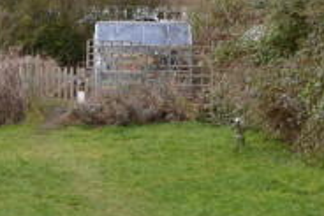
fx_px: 865
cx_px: 172
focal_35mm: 96
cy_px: 143
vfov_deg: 14.3
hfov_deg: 21.2
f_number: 4
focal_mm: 18
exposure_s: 1/125
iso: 140
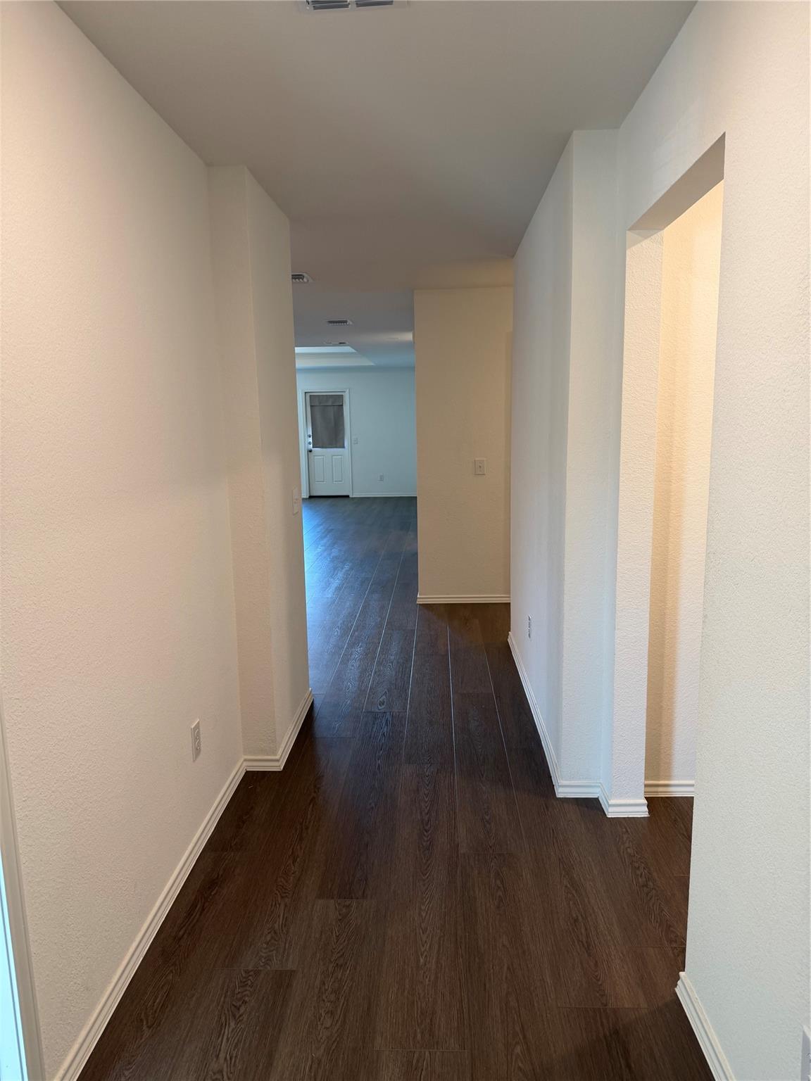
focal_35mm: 24
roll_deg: -0.2
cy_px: 540
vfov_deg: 71.6
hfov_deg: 56.8
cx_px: 406
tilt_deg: -10.4
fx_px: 750
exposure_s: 1/60
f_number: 1.78
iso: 100
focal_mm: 6.76
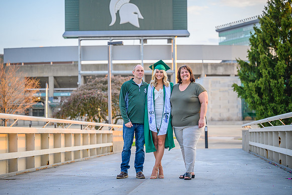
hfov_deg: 28.1
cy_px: 96
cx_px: 143
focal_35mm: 72
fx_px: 584
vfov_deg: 18.9
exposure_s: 1/400
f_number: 2.8
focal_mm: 70
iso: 400
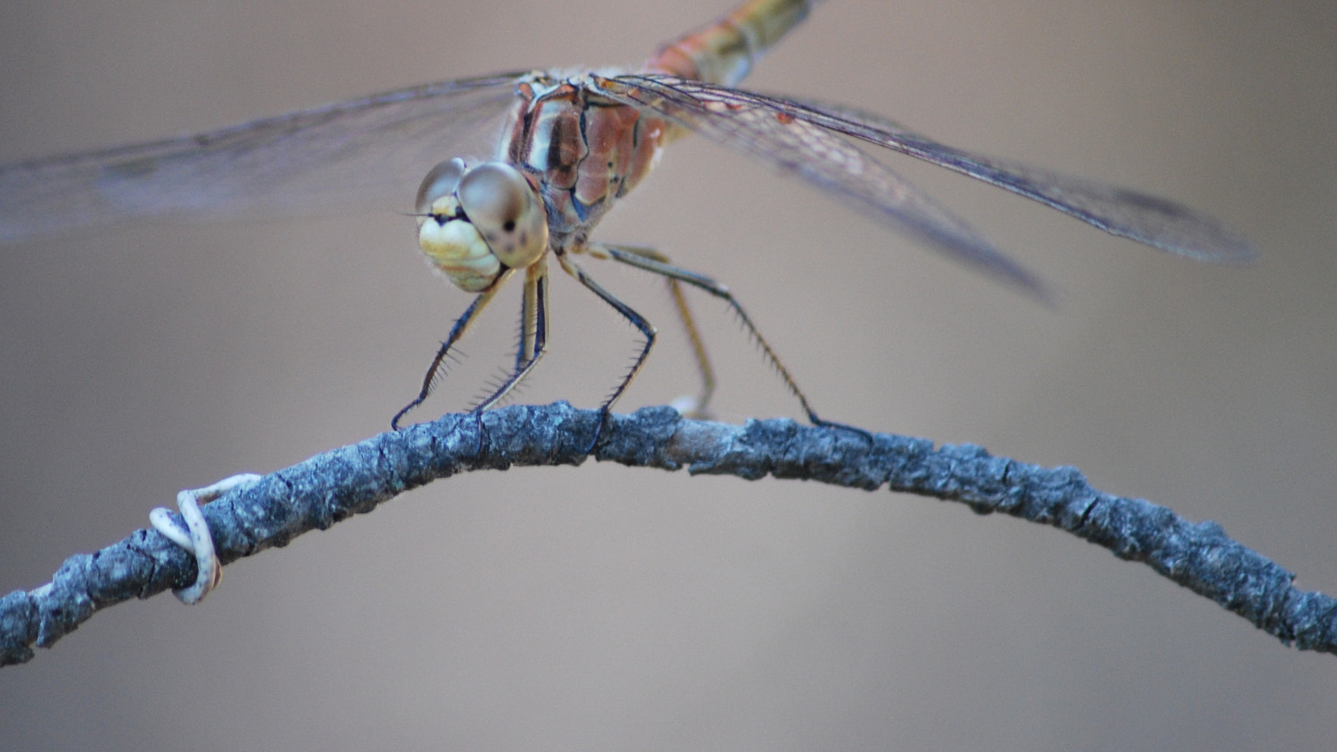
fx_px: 18116
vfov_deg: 2.4
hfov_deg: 4.2
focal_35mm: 511
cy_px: 213
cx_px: 548
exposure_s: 1/100
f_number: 5.3
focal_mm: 240
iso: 400
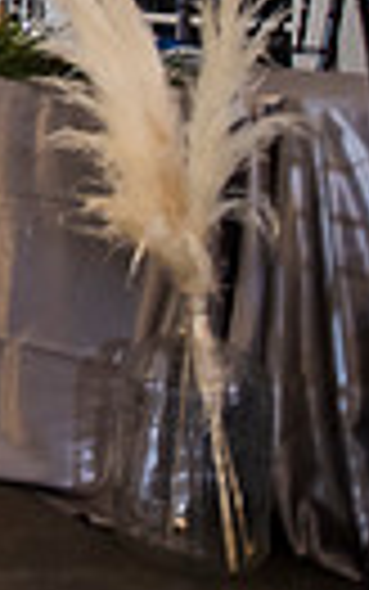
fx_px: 1736
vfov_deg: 17.9
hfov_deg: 9.3
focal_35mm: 108
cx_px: -783
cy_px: -196
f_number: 2.8
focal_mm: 24
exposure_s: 1/125
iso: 2000
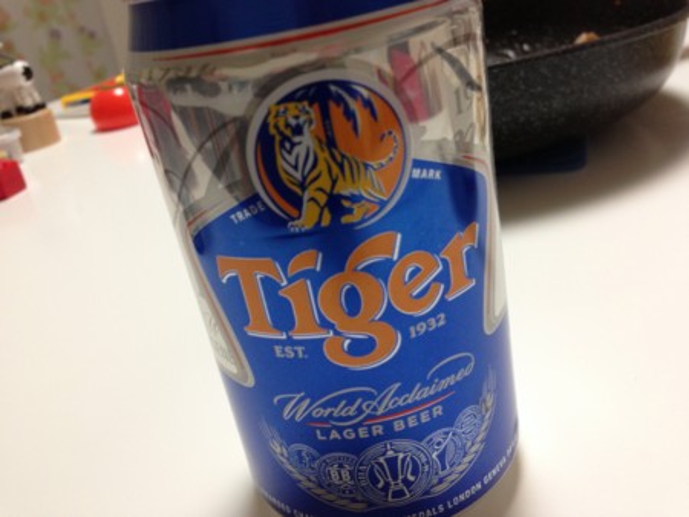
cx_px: 344
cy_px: 258
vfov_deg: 43.0
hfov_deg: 55.3
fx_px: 657
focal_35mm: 33
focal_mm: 4.13
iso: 125
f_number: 2.4
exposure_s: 1/20
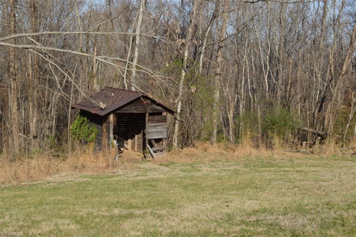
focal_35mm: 52
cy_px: 118
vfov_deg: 25.7
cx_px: 178
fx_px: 519
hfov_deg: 37.9
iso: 400
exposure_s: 1/640
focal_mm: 35
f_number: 13
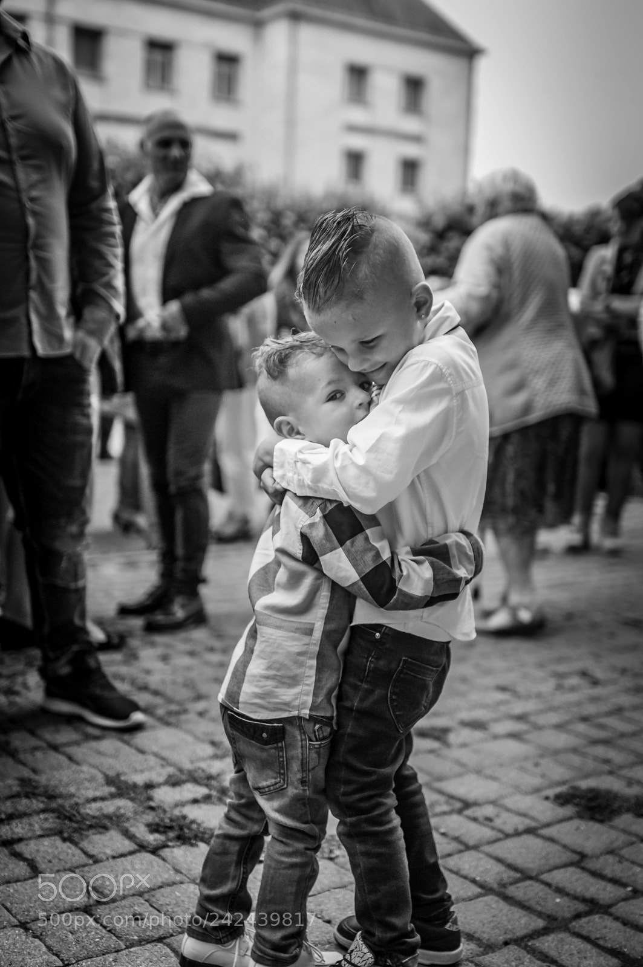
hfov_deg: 29.8
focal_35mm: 45
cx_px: 322
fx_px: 1208
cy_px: 484
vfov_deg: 43.6
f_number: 1.4
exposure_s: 1/2500
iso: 500
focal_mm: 30
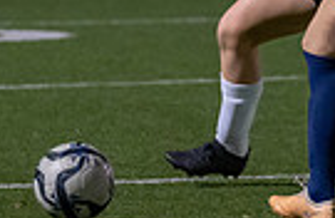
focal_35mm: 709
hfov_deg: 2.9
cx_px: 329
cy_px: -150
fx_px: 6552
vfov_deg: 1.9
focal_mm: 133
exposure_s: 1/1000
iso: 5000
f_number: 2.8
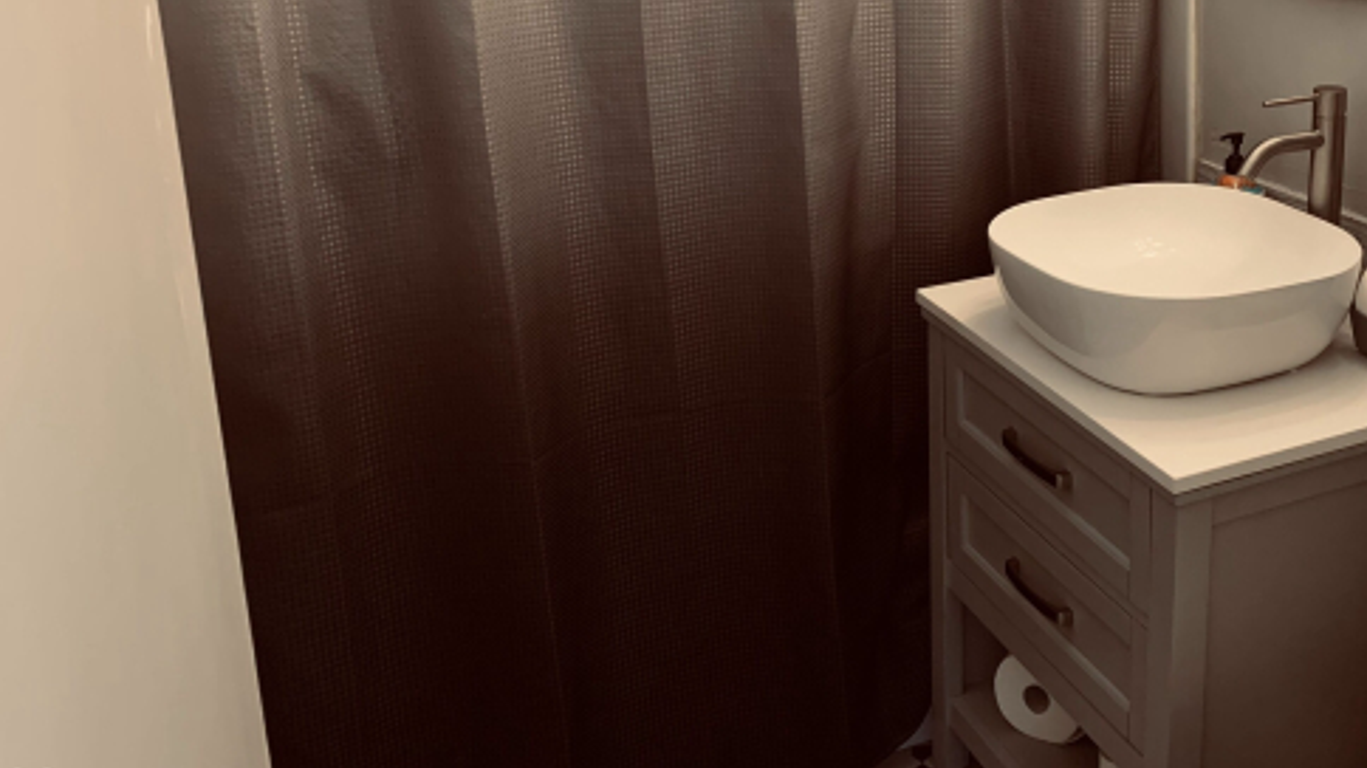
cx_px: 919
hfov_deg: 50.6
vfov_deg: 29.5
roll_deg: +1.9
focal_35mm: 39
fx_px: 1413
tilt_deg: -12.7
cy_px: 119
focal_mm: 4.25
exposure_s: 1/60
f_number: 1.8
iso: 400
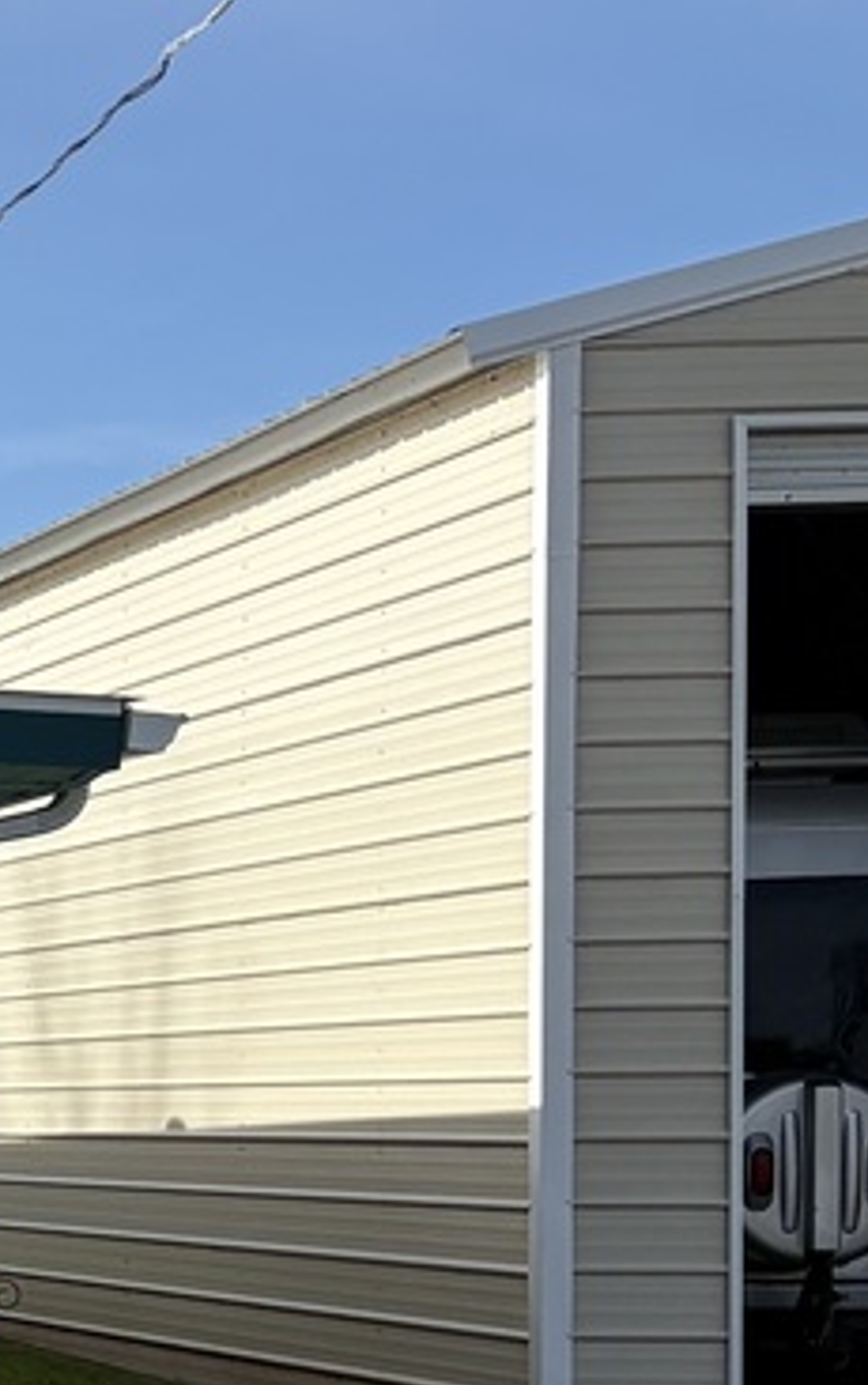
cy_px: 1125
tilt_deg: +0.7
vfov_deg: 19.1
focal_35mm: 108
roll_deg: +0.0
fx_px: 4080
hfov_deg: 9.4
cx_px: -1793
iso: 50
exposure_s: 1/3448
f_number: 1.6
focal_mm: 5.96
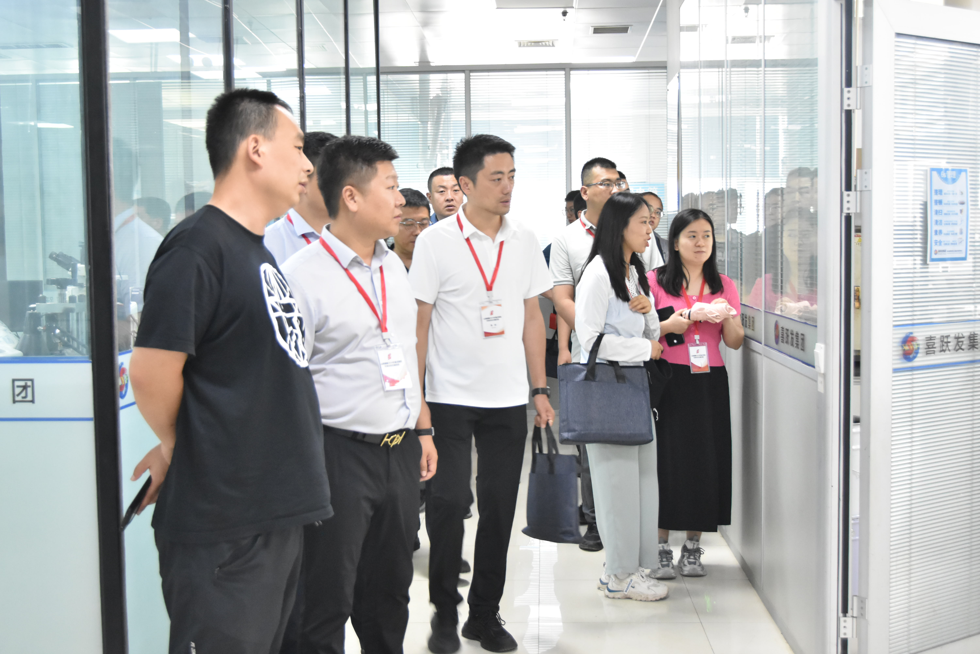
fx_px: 1184
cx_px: 490
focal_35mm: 44
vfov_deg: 30.8
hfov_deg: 45.0
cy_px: 327
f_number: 4
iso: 3200
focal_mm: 29
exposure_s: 1/45
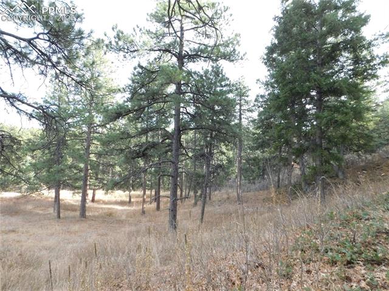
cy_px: 146
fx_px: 258
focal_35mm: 23
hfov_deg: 74.0
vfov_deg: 58.8
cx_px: 194
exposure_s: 1/1000
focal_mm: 4
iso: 800
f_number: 3
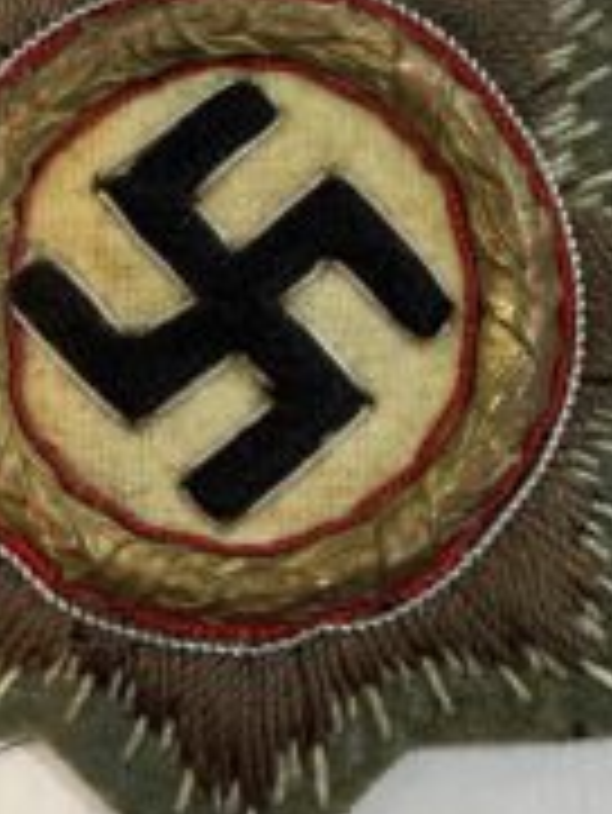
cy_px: 445
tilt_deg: -81.7
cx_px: 234
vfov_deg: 36.1
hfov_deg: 27.5
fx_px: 1248
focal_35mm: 53
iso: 320
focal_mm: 2.22
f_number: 2.2
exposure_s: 1/50
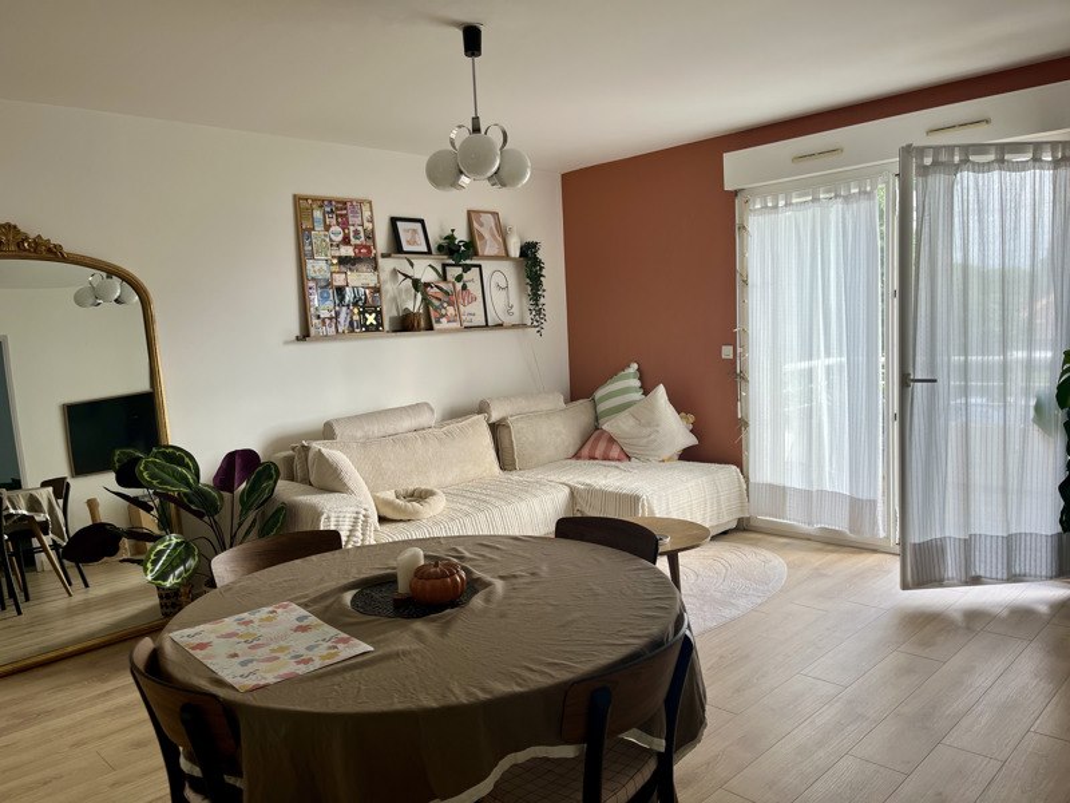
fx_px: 804
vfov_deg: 53.1
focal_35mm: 26
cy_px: 402
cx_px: 535
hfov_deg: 67.3
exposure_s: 1/127
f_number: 1.6
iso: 32
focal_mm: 5.1
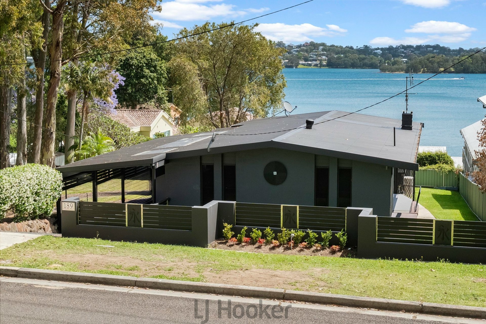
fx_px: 621
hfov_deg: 42.7
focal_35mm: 46
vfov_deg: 29.2
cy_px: 162
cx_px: 243
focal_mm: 31
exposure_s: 1/6400
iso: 3200
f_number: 9
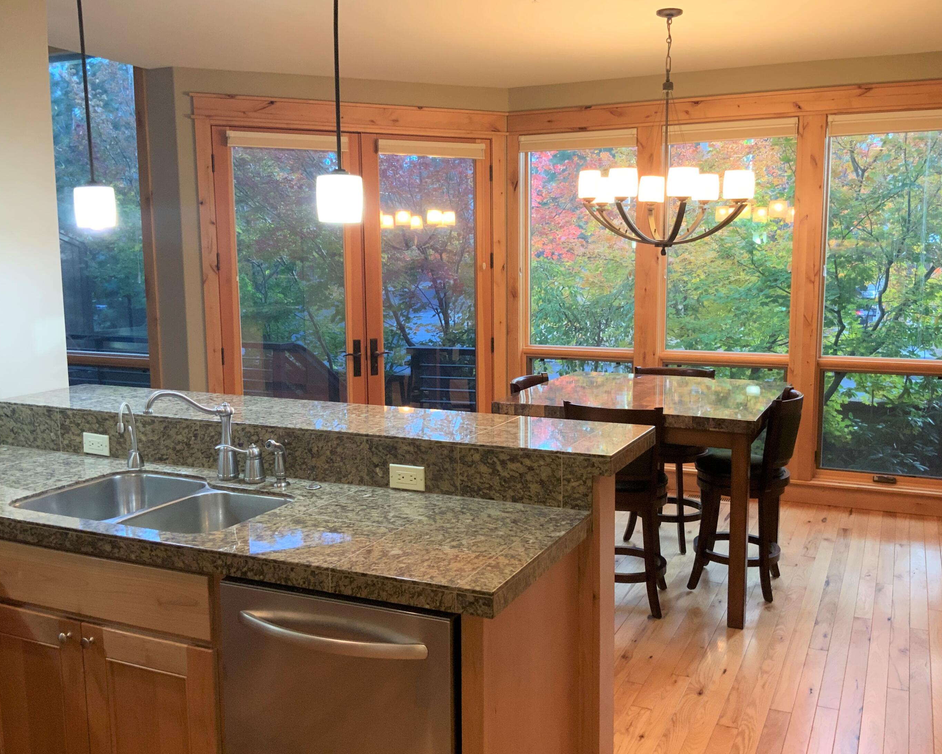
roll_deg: -2.6
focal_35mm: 31
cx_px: 506
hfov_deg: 57.1
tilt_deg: -7.2
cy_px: 376
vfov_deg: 47.1
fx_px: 864
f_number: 1.8
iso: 125
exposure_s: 1/60
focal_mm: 3
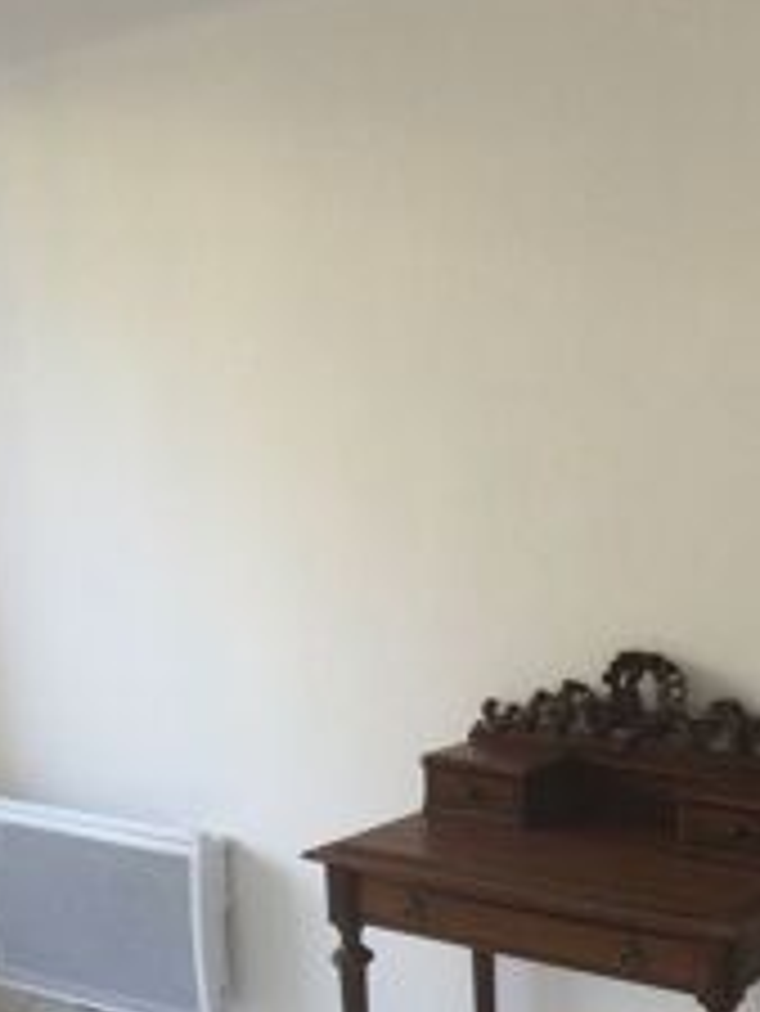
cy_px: 830
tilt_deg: -12.3
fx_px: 1609
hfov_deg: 26.5
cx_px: 477
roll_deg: +2.5
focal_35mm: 55
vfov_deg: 33.7
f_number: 2.2
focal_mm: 4.15
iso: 40
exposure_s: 1/33
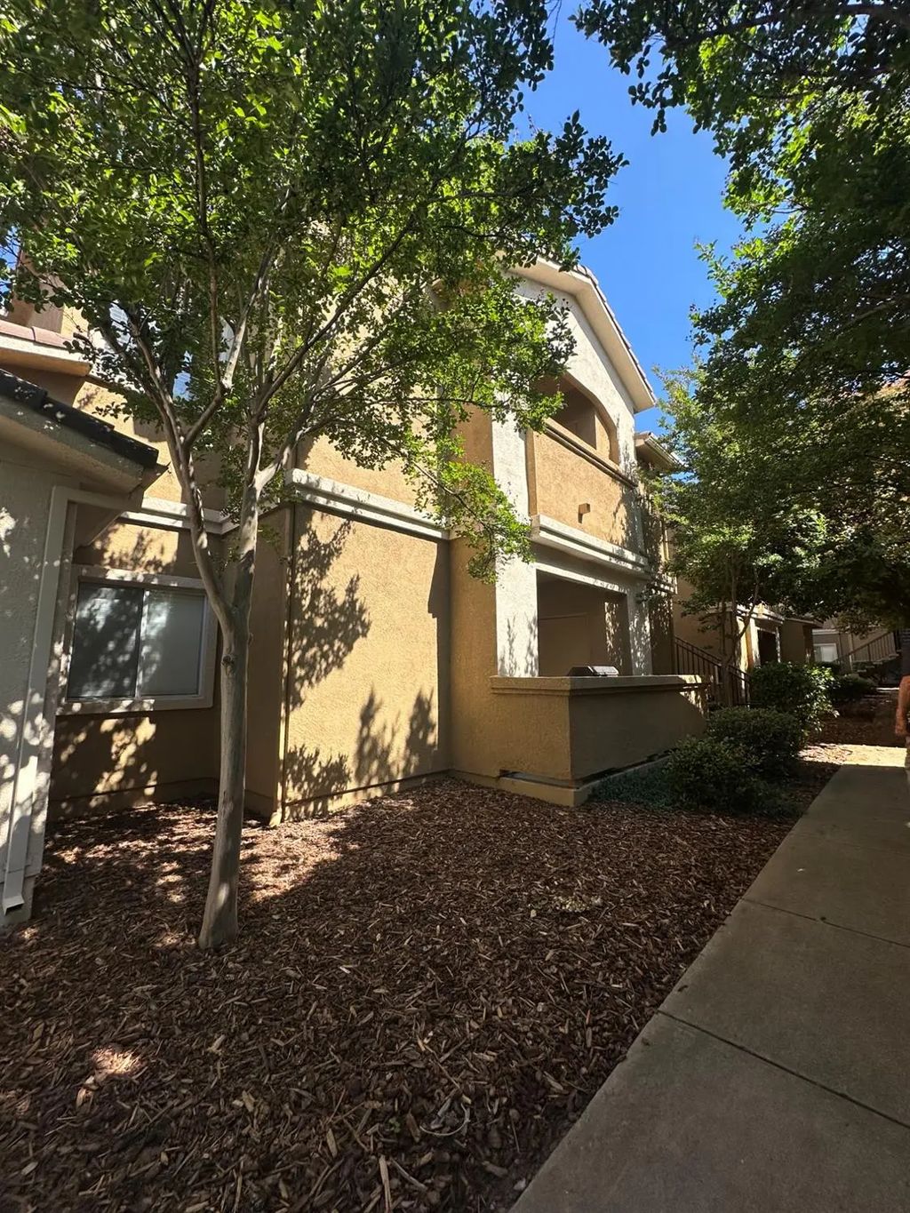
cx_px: 455
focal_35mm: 14
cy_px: 606
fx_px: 491
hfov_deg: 85.7
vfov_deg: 102.1
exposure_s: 1/895
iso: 40
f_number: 2.2
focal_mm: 2.22
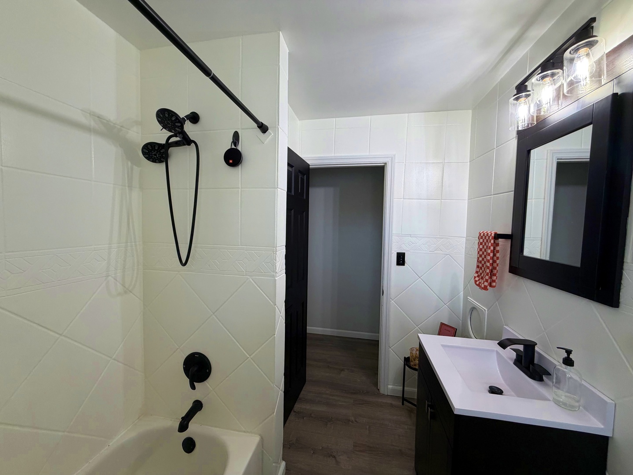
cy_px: 238
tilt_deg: -2.7
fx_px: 256
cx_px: 316
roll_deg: -1.0
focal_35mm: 14
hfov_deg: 102.1
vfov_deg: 85.7
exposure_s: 1/120
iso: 200
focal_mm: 2.22
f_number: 2.2
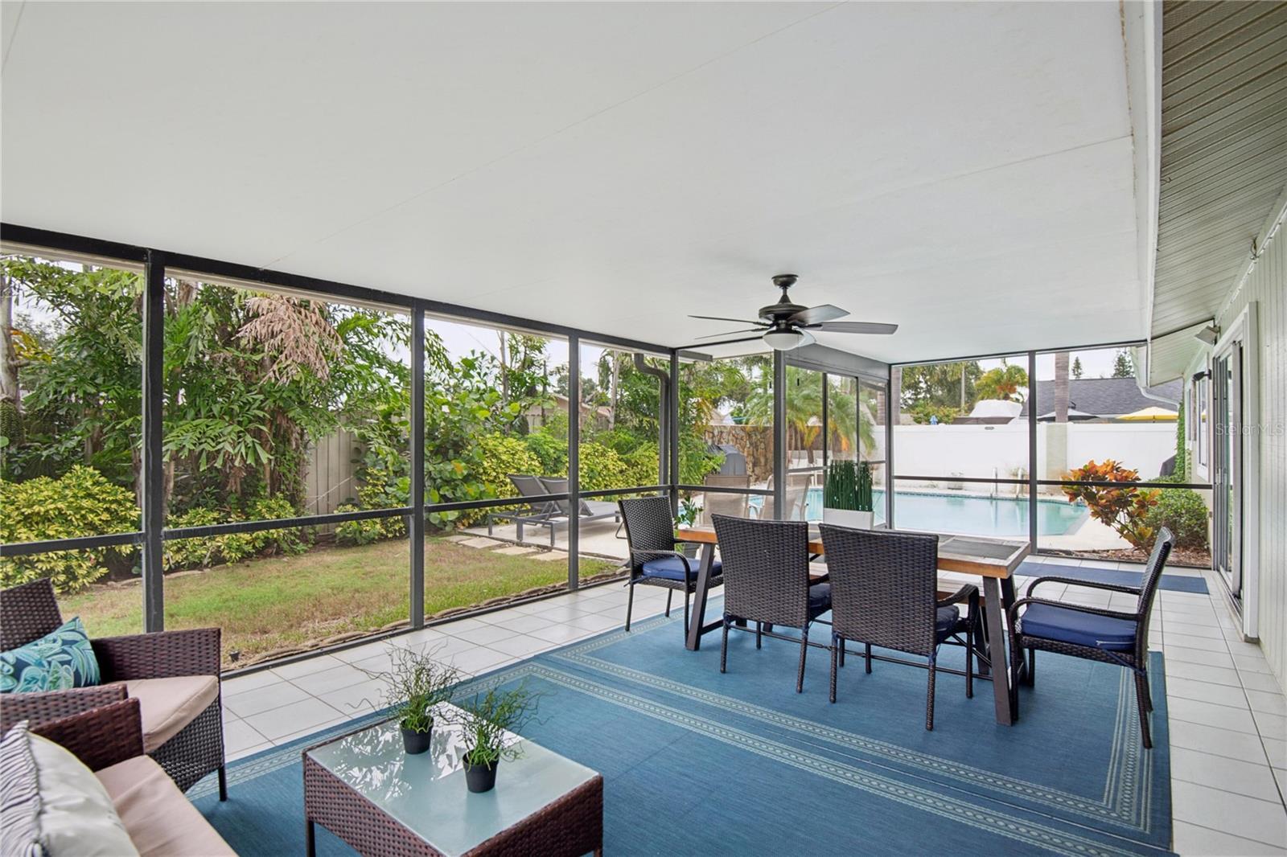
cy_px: 428
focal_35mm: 18
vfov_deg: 67.4
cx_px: 644
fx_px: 643
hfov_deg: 90.0
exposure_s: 1/20
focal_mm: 18
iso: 100
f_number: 7.1
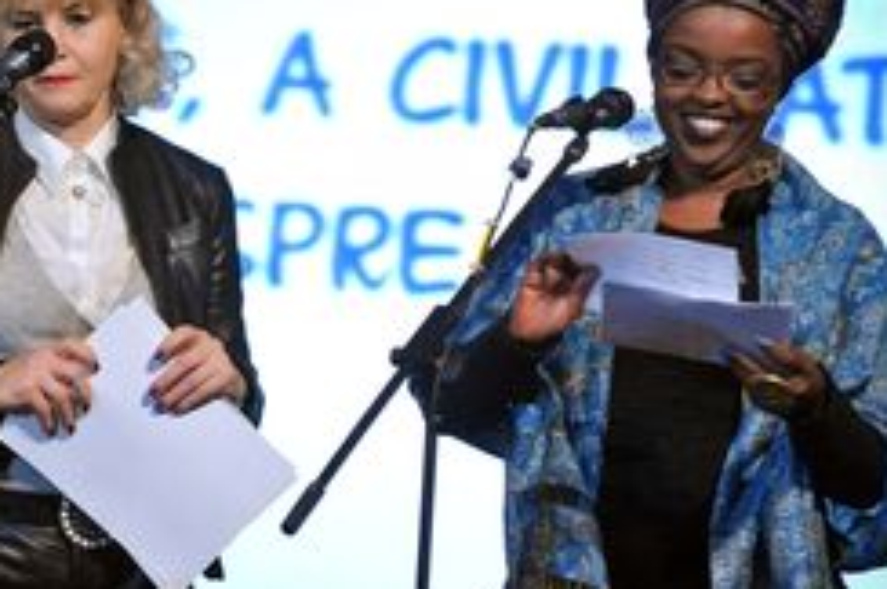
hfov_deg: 6.3
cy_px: 222
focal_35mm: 328
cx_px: 411
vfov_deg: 4.2
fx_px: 8071
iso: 5000
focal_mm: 200
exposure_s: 1/250
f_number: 5
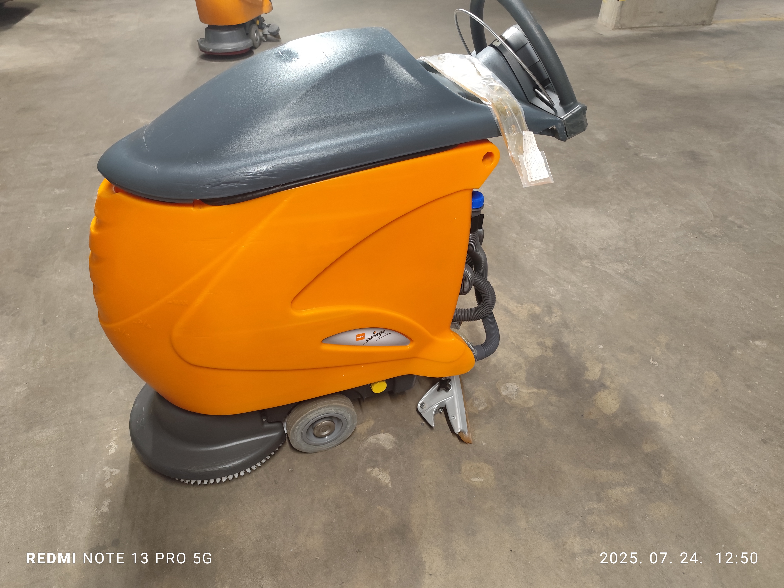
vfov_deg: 58.9
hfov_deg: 73.9
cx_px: 392
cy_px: 294
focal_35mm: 23
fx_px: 521
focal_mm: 6.14
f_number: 1.65
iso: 1600
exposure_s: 1/50
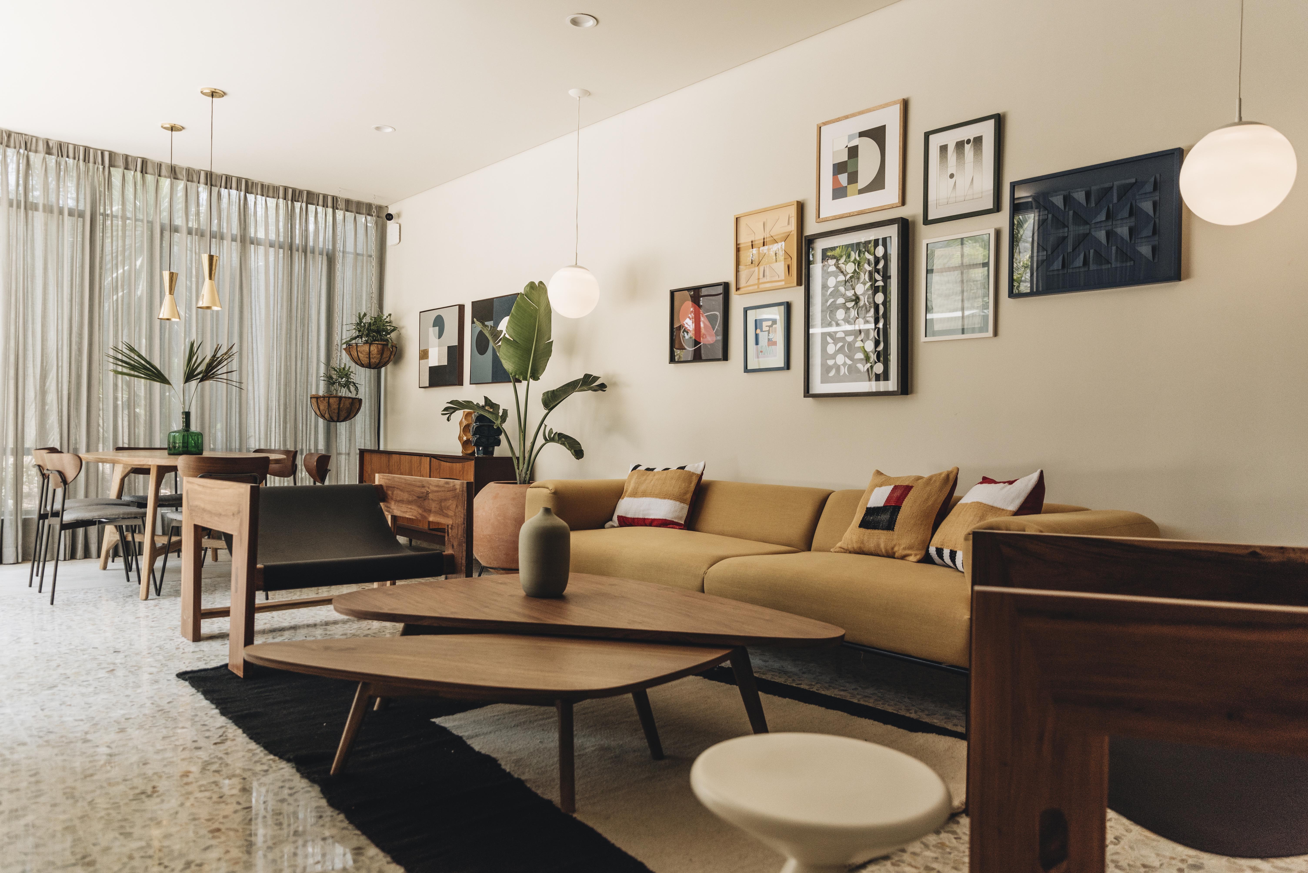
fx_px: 872
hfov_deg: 73.7
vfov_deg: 53.2
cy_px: 436
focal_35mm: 24
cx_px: 654
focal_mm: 24
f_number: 2.8
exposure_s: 1/1250
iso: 500
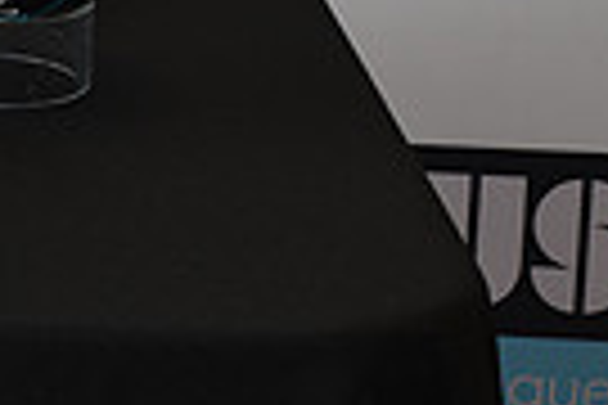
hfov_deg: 11.2
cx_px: -108
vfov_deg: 7.3
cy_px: -434
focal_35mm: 181
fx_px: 3057
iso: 400
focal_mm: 42
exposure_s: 1/60
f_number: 5.6
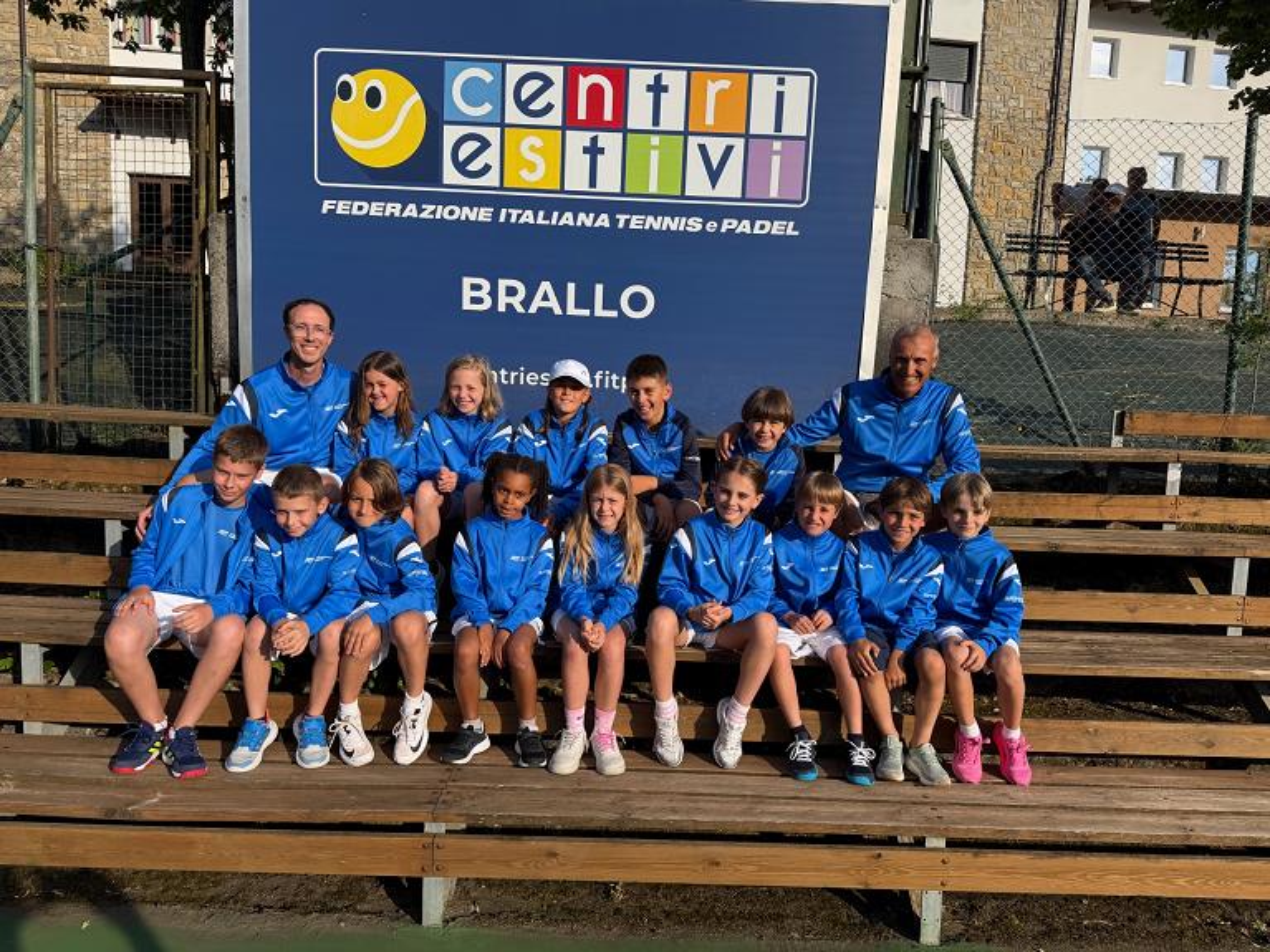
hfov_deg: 71.6
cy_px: 476
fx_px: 880
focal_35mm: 24
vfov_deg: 56.8
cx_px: 635
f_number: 1.78
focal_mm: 6.76
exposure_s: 1/3021
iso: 80
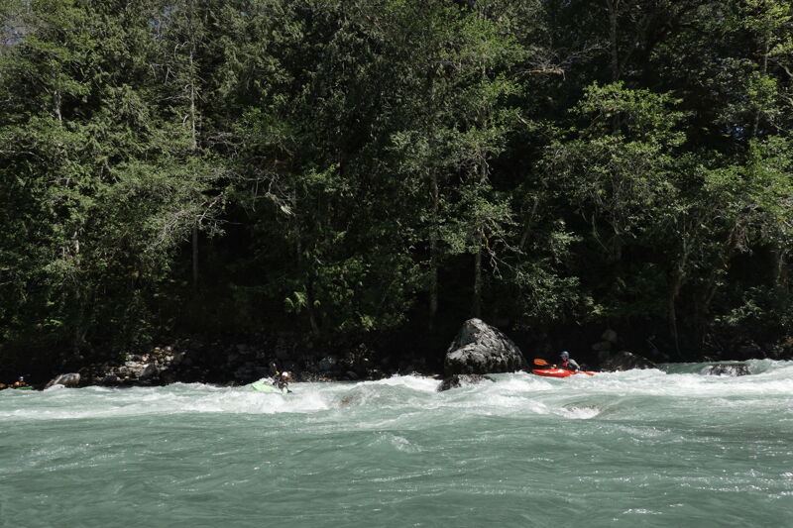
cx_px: 396
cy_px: 264
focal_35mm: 24
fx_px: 529
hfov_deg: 73.8
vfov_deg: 53.1
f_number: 8
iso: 200
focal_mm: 9
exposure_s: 1/400
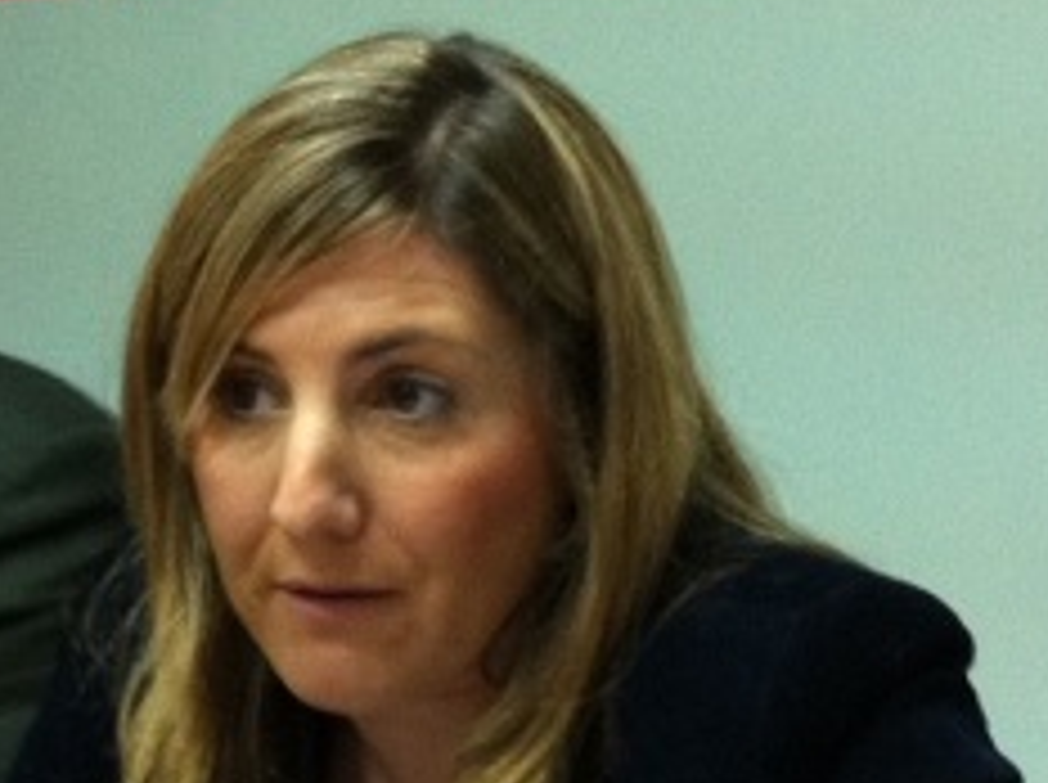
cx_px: 297
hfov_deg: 18.7
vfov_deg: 13.9
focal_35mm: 105
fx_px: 3174
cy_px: 688
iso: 200
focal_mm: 3.85
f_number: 2.8
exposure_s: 1/15
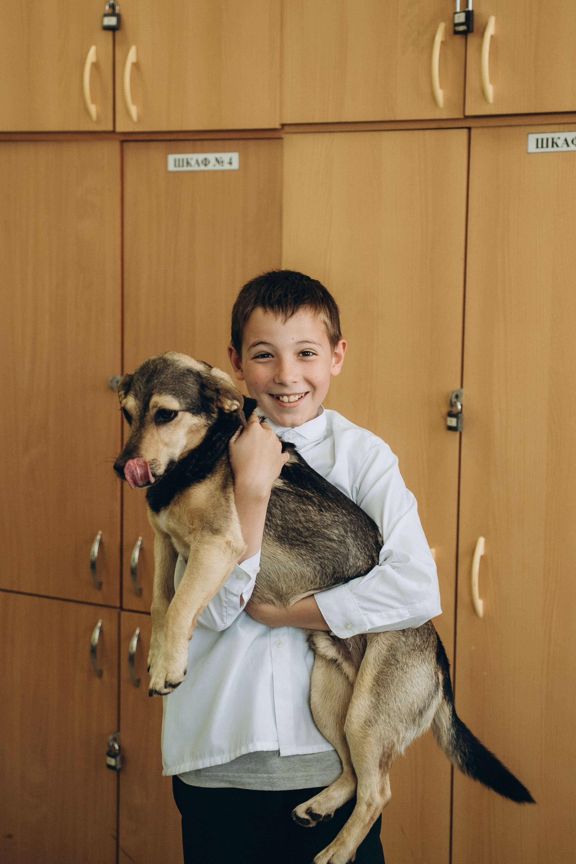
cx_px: 288
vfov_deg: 28.1
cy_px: 432
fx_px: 1728
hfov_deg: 18.9
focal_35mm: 72
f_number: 3.2
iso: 500
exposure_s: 1/250
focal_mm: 48
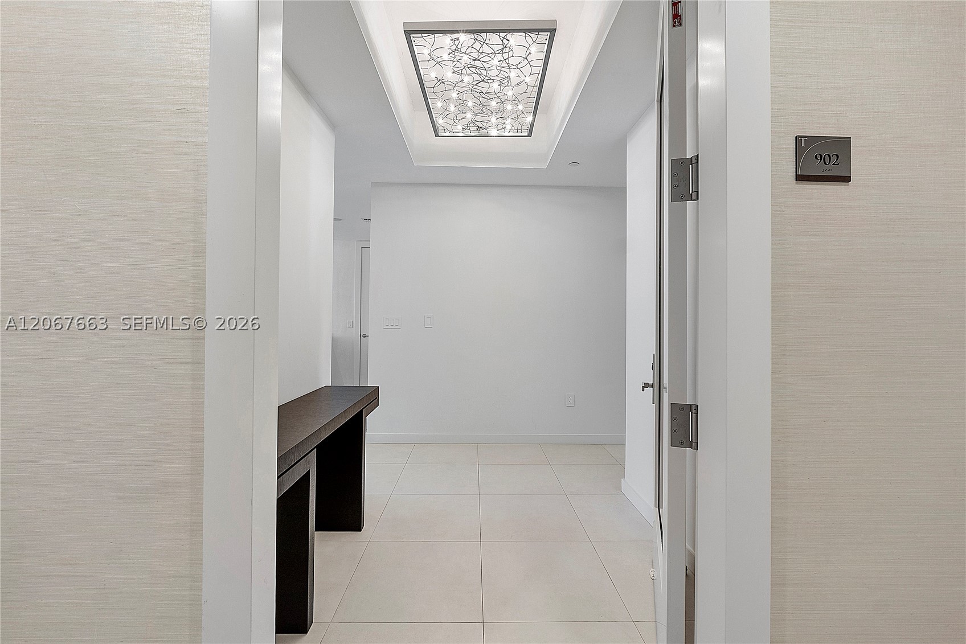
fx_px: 403
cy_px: 322
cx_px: 483
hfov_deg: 100.4
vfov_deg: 77.3
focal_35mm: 15
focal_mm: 10
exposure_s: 1/13
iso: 250
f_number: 7.1
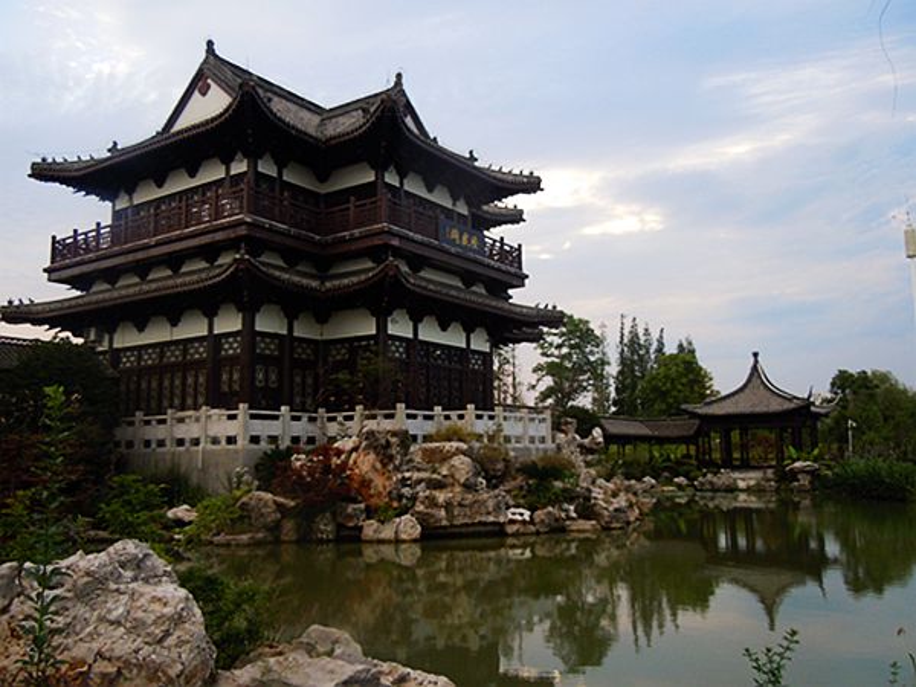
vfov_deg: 46.8
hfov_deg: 60.0
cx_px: 458
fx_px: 794
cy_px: 344
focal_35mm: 30
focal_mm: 5.4
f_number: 3.5
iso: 125
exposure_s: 1/80
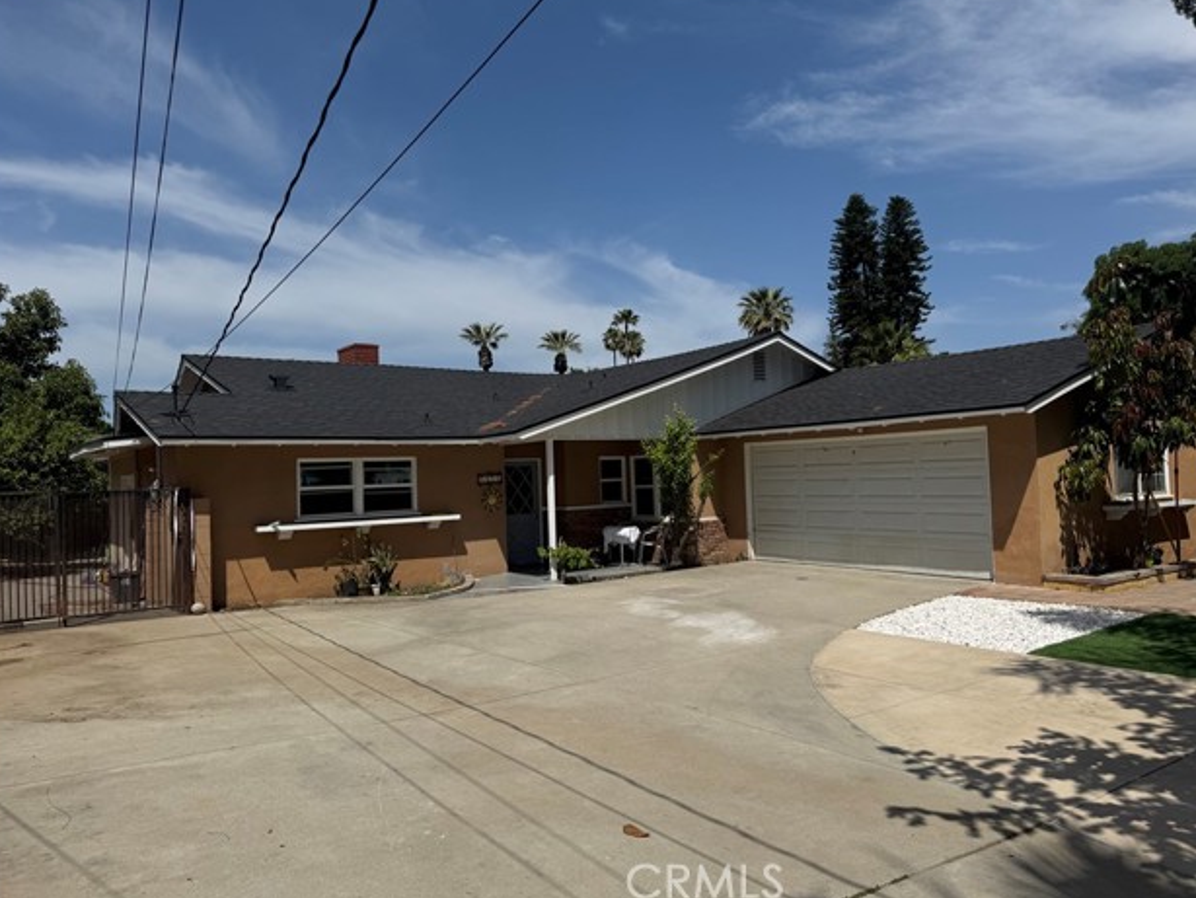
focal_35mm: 25
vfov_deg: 54.9
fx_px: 864
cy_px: 442
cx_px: 606
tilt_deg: +2.9
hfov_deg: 69.4
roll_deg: +1.4
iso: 80
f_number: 1.78
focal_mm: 6.76
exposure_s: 1/7937
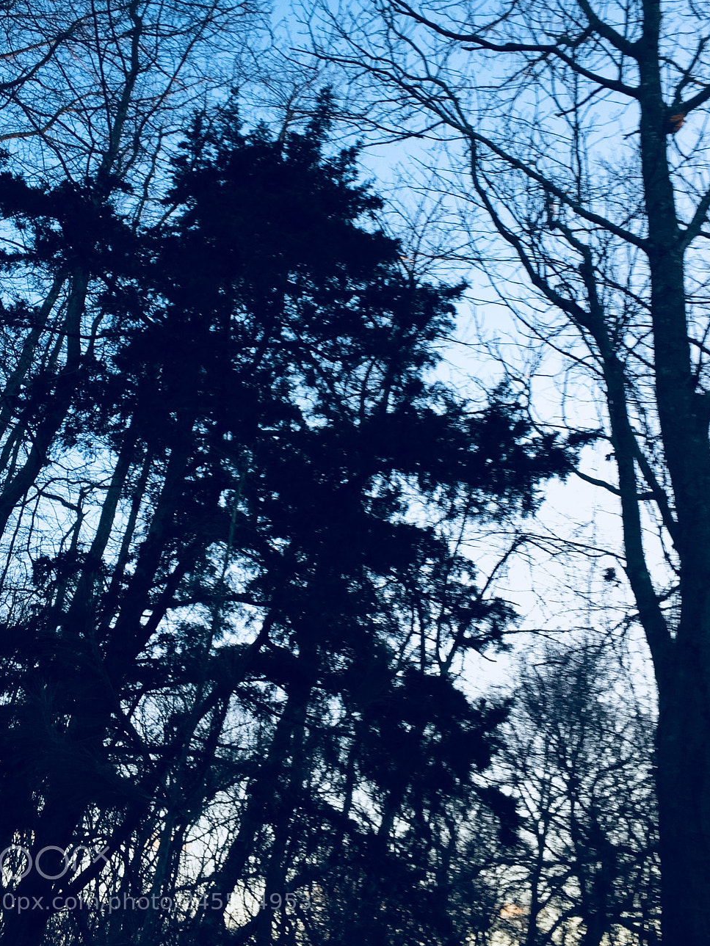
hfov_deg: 39.7
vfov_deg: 51.0
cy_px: 372
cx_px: 368
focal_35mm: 36
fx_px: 984
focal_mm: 4.15
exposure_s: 1/120
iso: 32
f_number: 2.2
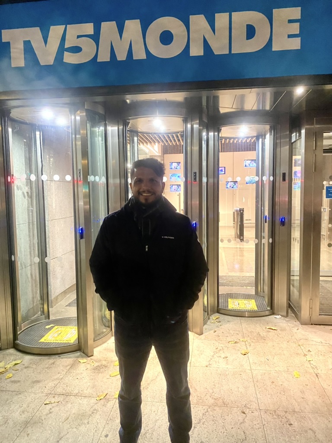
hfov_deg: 53.1
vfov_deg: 67.3
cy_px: 222
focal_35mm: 26
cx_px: 166
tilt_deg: -4.3
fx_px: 332
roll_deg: +0.5
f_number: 1.8
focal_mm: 4.25
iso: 500
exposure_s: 1/25
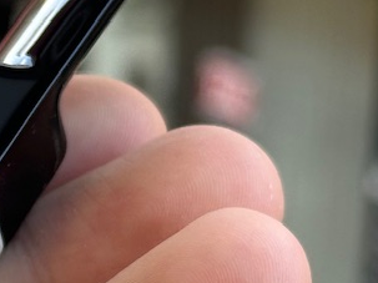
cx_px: -173
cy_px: 219
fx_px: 2216
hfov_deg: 9.5
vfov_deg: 7.3
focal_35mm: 203
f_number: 1.78
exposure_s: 1/243
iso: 50
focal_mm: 6.86
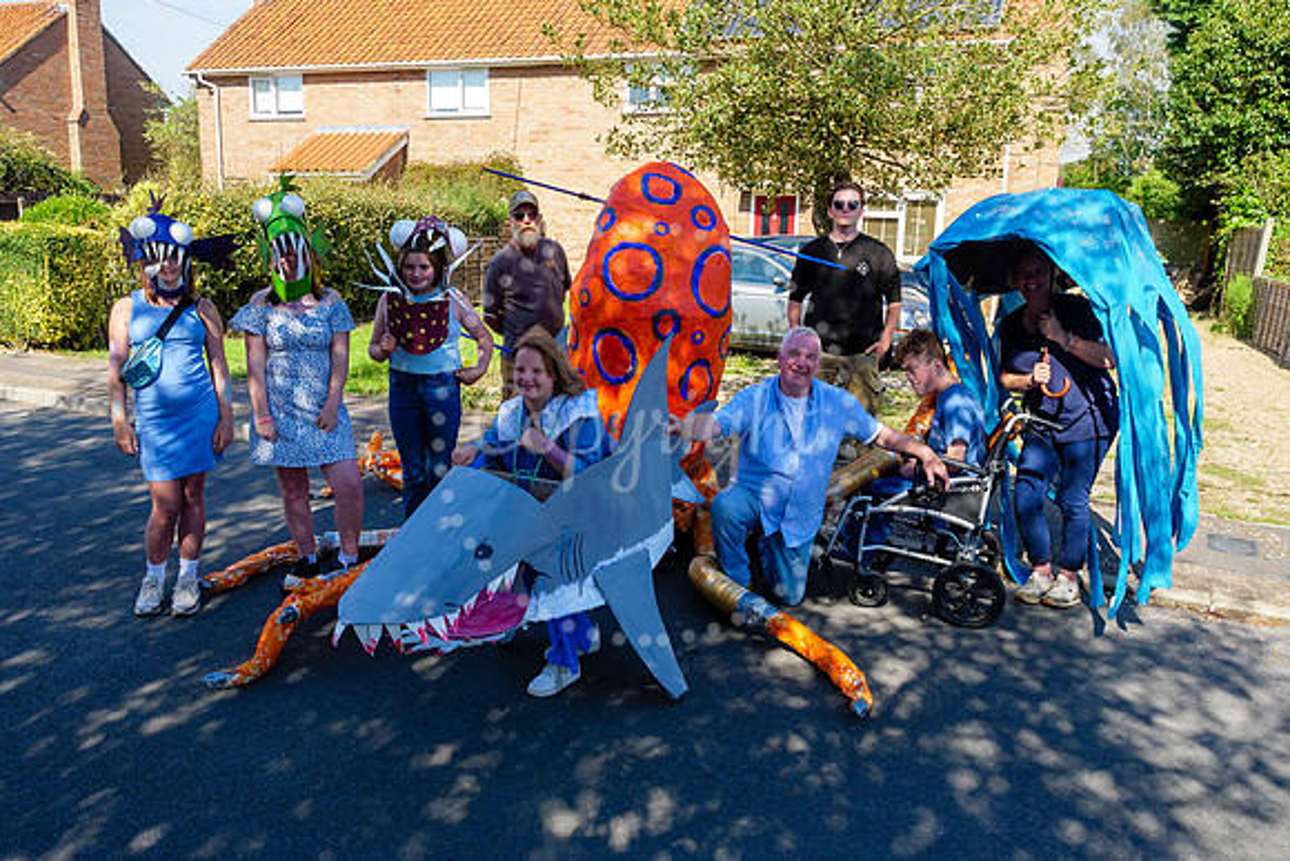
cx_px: 645
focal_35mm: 28
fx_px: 1006
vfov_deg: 46.3
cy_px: 430
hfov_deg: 65.3
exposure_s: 1/500
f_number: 4
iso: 200
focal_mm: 13
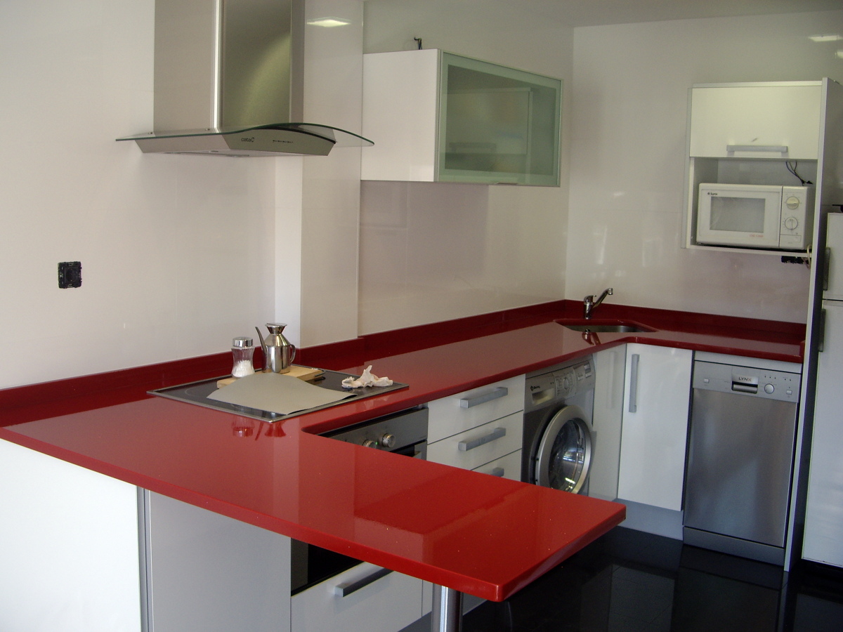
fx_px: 925
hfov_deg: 49.0
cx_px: 422
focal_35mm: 38
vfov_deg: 37.7
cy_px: 316
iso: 100
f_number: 2.8
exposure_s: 1/50
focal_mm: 7.9
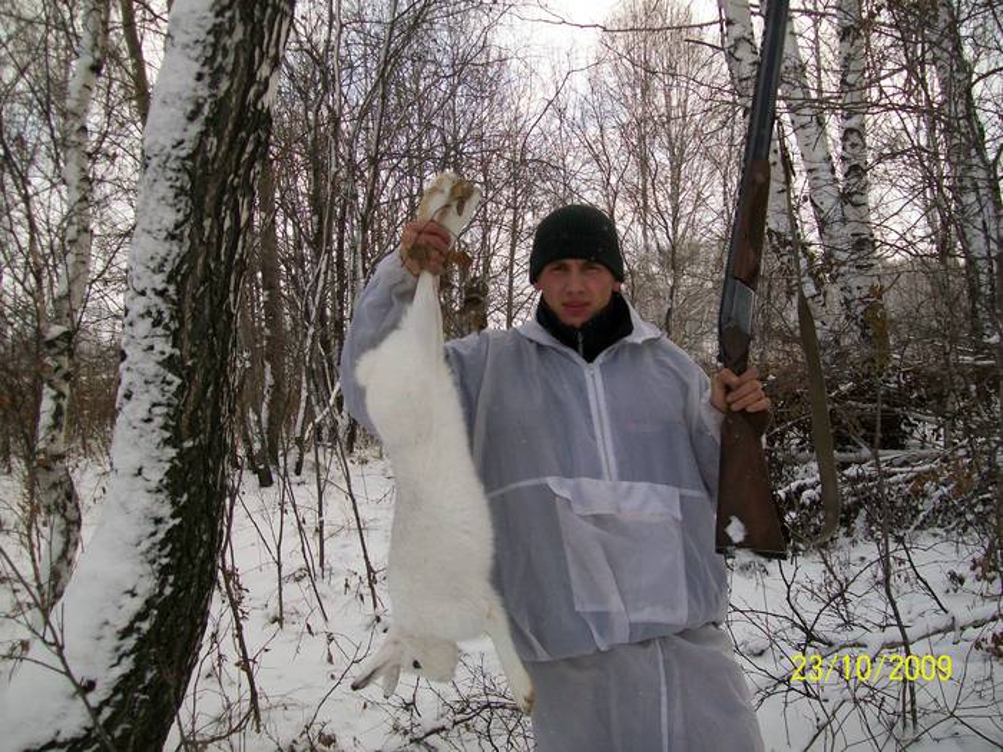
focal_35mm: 36
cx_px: 502
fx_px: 1043
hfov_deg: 51.4
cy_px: 376
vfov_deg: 39.7
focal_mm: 6
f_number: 2.7
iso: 64
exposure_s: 1/500
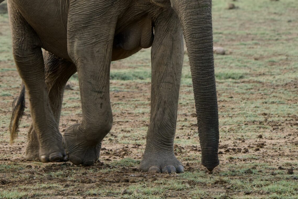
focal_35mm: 619
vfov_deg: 2.2
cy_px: -26
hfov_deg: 3.3
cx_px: 151
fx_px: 5124
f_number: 5.6
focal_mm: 273
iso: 400
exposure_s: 1/125
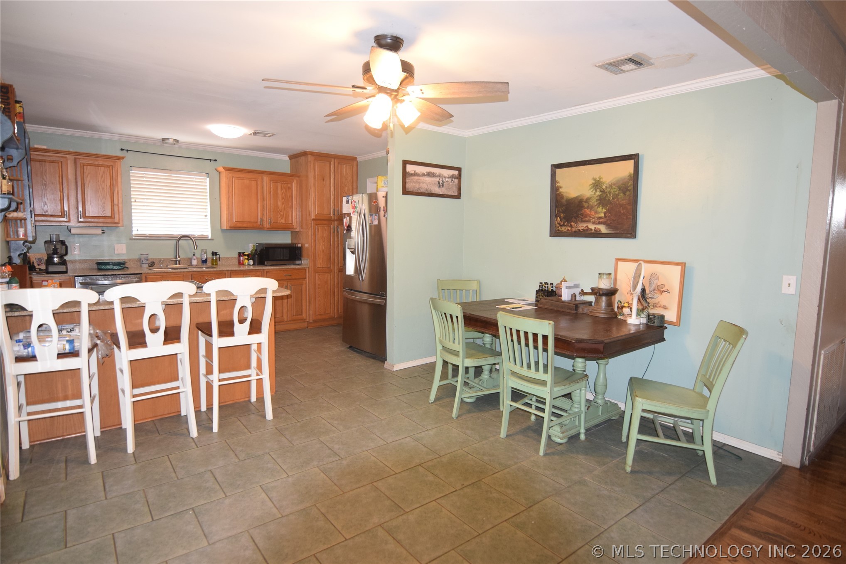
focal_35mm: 20
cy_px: 282
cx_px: 423
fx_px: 458
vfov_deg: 63.2
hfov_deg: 85.4
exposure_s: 1/60
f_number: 3.3
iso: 800
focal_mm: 13
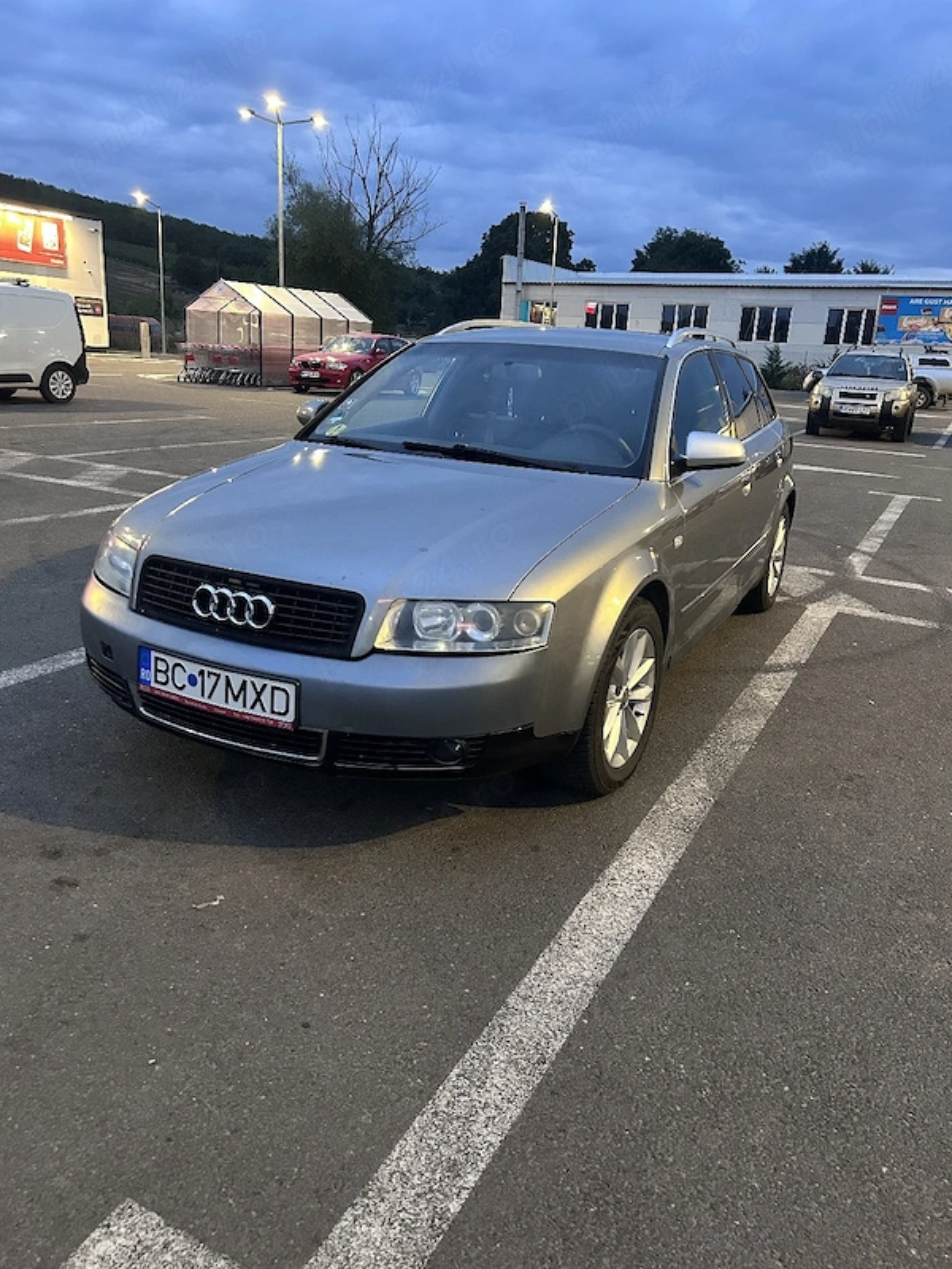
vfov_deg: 67.3
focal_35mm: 26
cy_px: 634
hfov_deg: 53.1
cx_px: 476
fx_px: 953
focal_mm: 5.7
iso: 500
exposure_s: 1/50
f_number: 1.5
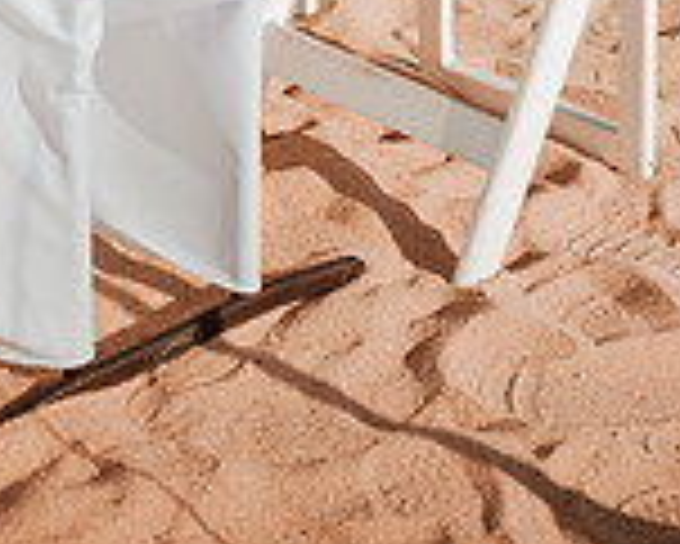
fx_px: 2537
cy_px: -312
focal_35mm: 126
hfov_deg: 15.2
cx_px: 441
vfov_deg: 11.6
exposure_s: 1/8000
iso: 160
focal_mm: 35
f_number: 1.8
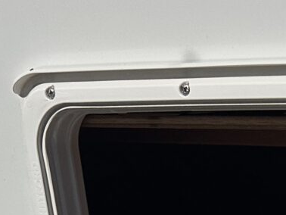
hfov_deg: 13.9
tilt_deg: -22.7
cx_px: 469
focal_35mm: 130
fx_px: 1075
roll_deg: +0.6
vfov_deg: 9.9
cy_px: 533
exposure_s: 1/18519
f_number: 1.78
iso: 64
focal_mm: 6.86
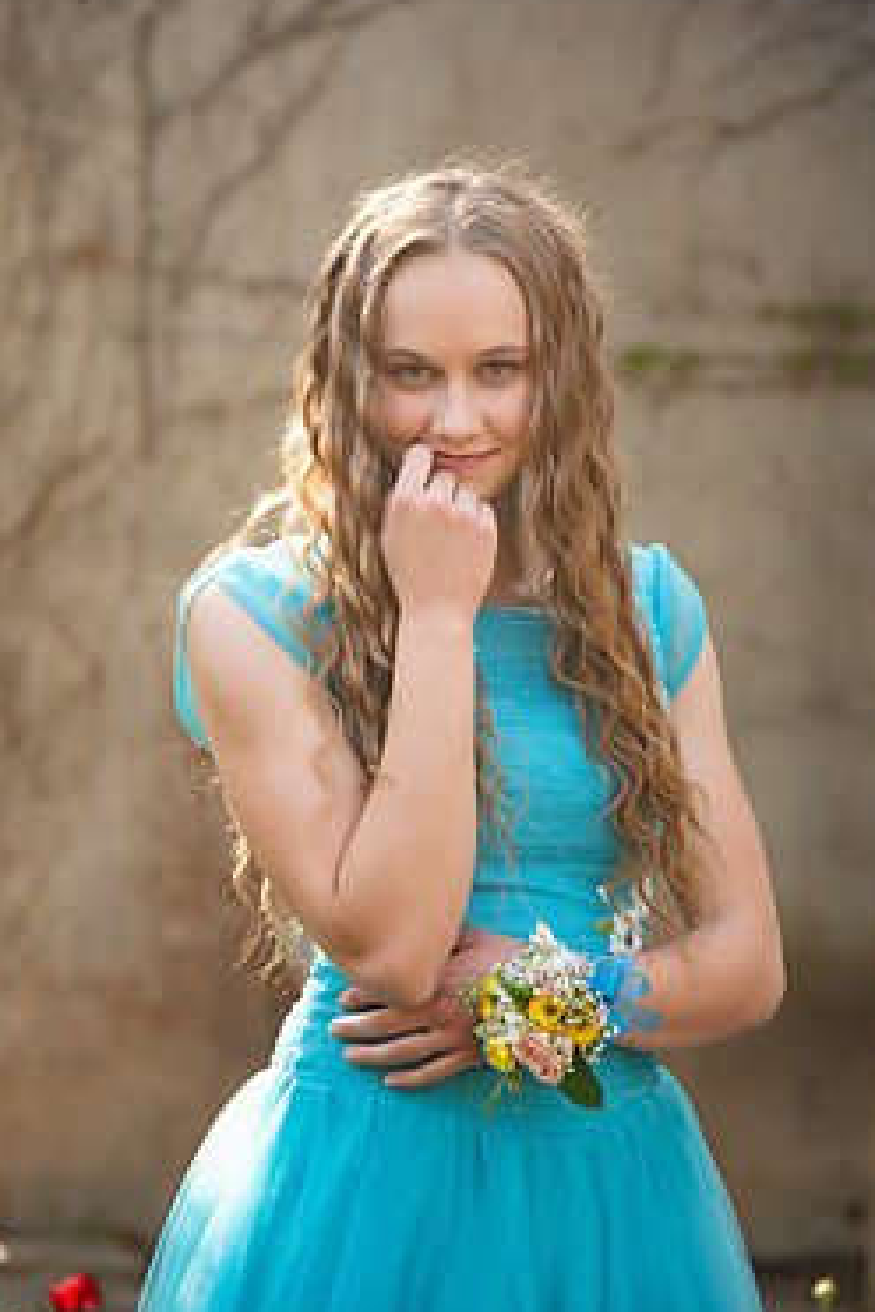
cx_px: 438
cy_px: 656
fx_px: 5286
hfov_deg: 9.5
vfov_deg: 14.2
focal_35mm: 145
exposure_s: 1/125
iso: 250
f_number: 4
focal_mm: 120
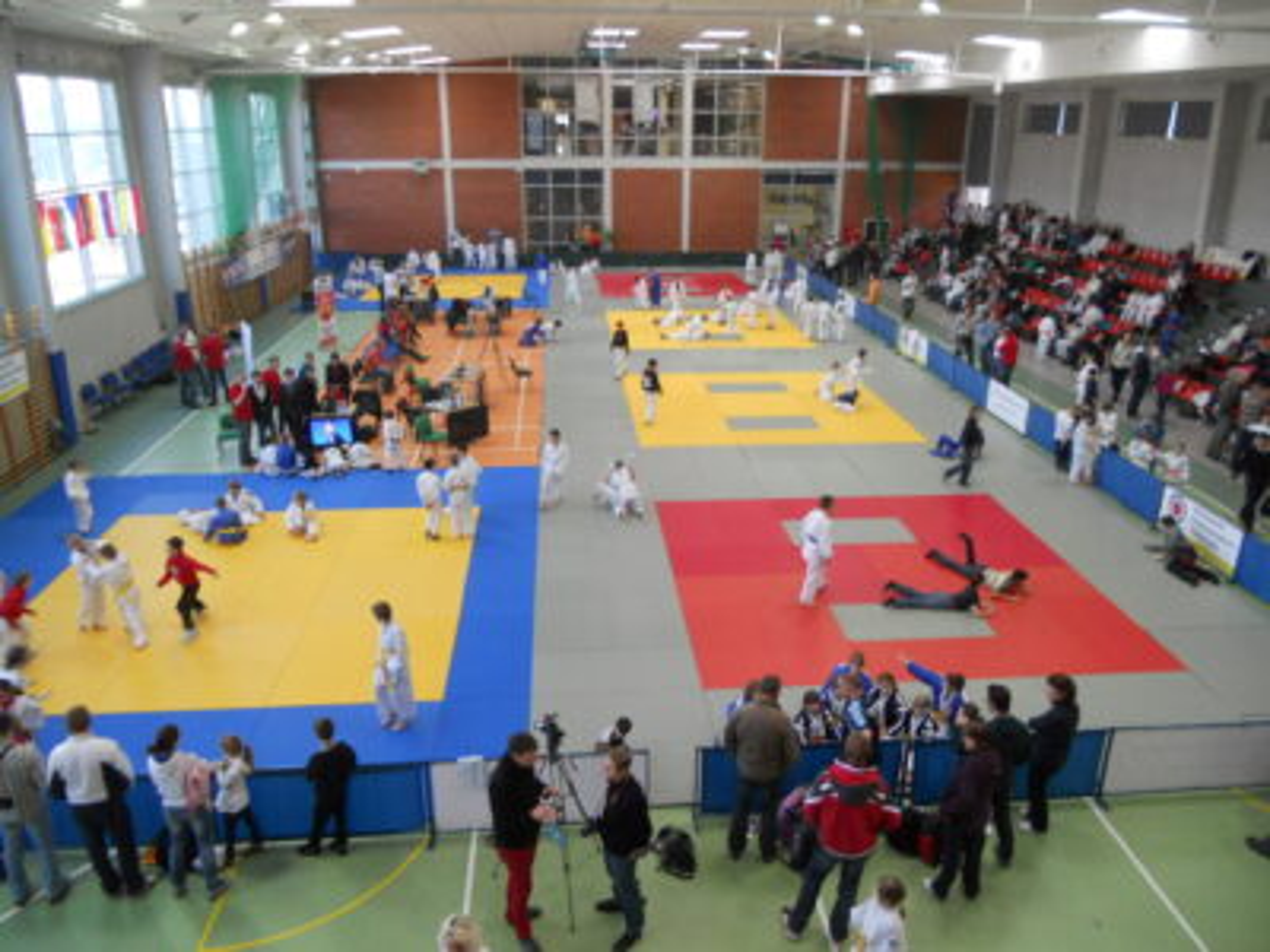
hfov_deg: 65.3
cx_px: 635
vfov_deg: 51.4
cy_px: 476
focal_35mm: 27
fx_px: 991
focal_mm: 4.9
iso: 160
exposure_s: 1/30
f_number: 3.2
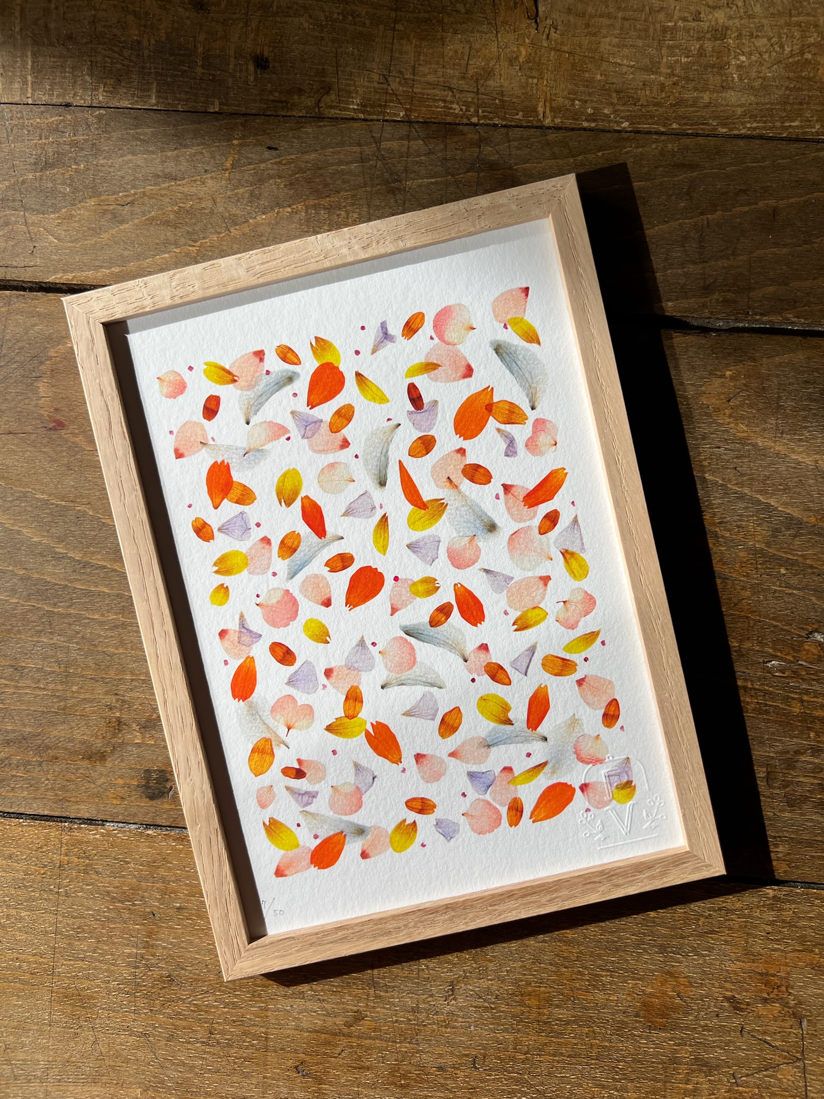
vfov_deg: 67.3
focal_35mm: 26
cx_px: 412
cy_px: 550
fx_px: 825
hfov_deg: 53.1
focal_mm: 5.7
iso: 50
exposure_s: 1/7463
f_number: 1.5
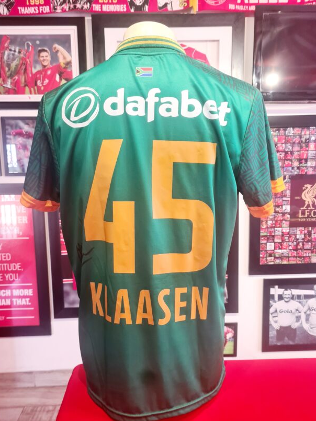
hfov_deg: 49.8
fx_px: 341
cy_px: 218
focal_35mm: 28
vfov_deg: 63.4
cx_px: 155
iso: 125
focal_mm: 5.4
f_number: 1.8
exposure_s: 1/50
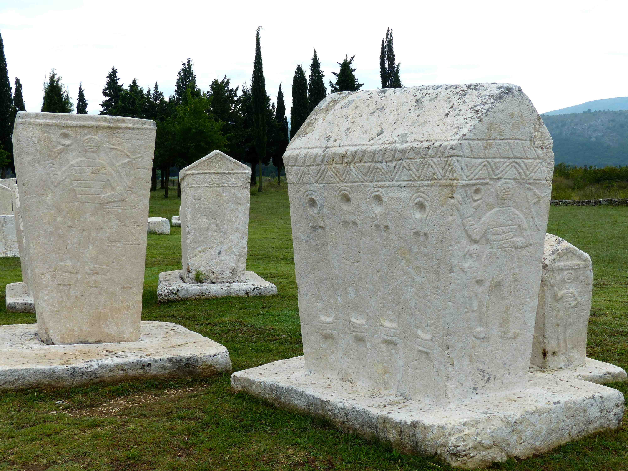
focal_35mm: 53
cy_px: 236
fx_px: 962
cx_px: 314
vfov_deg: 27.5
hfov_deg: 36.2
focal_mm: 9.1
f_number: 4
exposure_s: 1/500
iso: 100
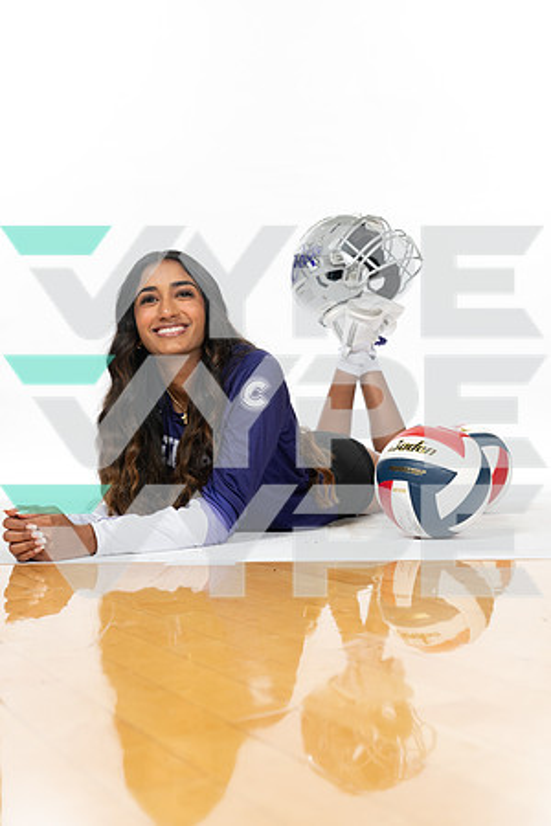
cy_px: 413
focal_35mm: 42
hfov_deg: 31.9
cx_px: 276
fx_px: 964
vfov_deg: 46.4
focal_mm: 42
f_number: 7.1
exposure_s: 1/320
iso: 800
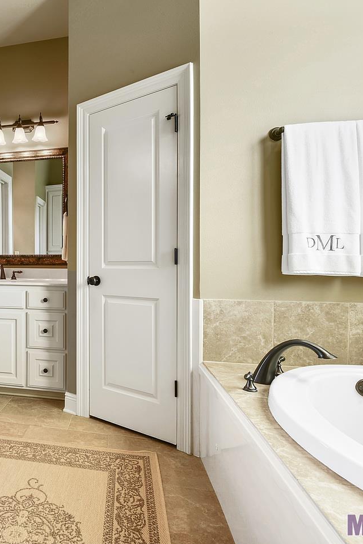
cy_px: 264
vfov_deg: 71.5
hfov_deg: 44.2
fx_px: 378
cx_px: 6
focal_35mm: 25
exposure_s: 1.6
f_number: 14
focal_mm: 16
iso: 200
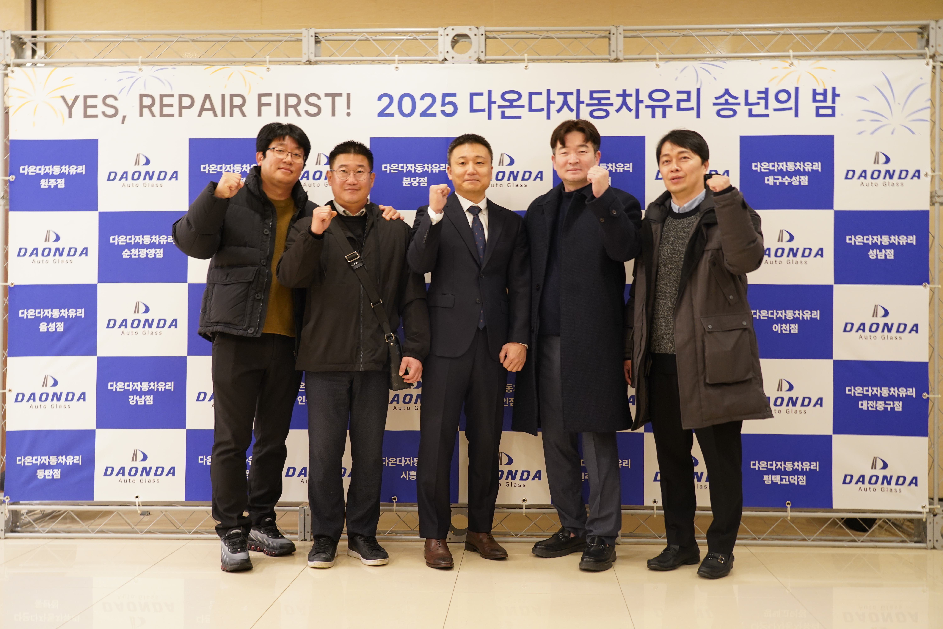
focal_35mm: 37
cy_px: 314
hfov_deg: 51.9
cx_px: 472
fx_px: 969
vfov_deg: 35.9
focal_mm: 37
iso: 1000
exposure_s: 1/40
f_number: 4
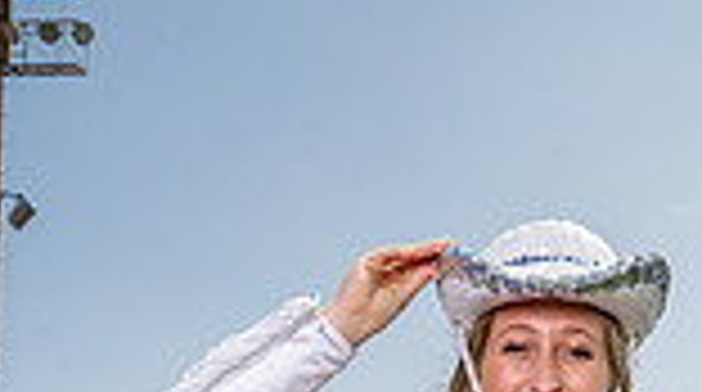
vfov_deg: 10.5
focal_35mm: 97
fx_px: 1802
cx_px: 472
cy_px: 960
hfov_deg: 22.0
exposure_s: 1/250
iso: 200
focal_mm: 32
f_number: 11
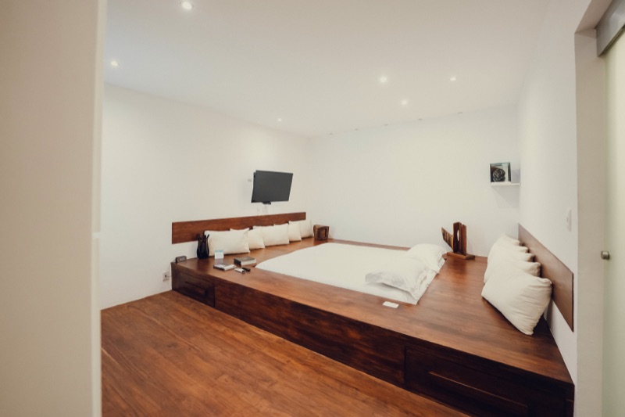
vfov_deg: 81.2
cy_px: 208
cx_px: 312
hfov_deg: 104.3
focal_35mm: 14
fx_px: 243
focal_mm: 14
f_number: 3.2
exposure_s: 1/40
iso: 1250
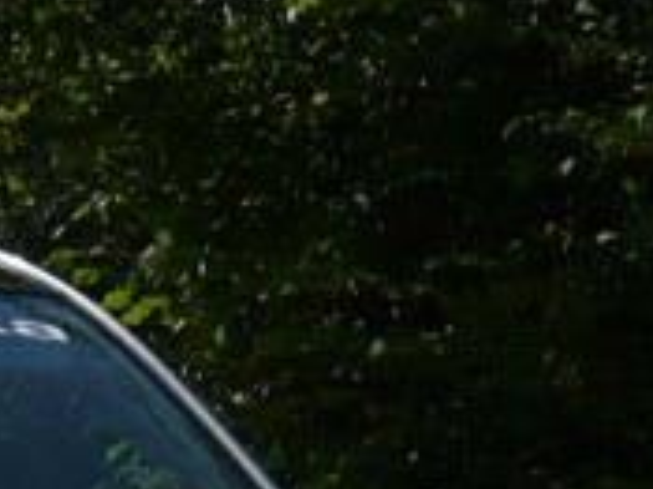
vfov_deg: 7.9
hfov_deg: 10.6
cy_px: 862
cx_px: -209
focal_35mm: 183
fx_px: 3450
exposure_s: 1/320
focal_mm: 5.8
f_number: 8
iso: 100
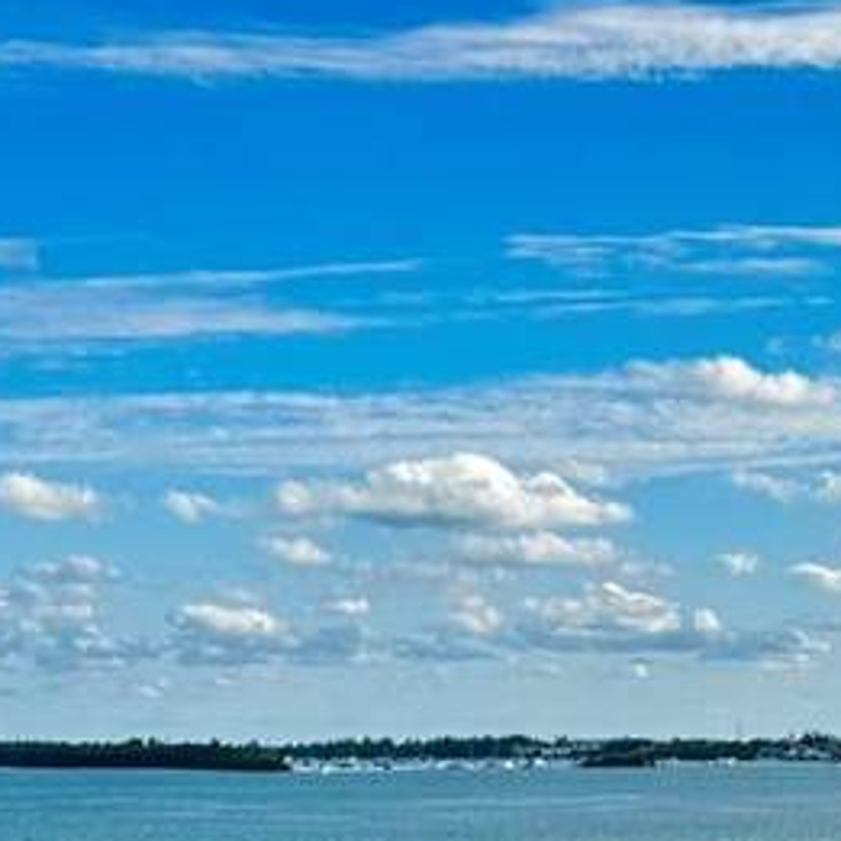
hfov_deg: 16.6
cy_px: 1044
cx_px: 113
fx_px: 2859
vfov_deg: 16.0
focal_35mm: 104
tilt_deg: -6.3
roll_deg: +0.4
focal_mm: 6.76
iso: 80
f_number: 1.78
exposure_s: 1/5348
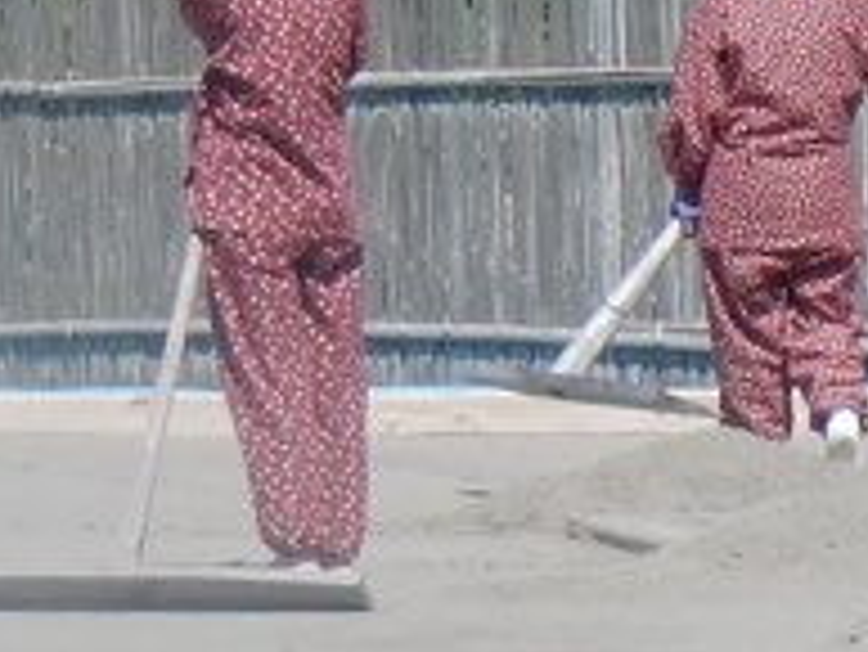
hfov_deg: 3.2
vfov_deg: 2.4
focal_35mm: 614
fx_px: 15406
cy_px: -378
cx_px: 1929
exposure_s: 1/640
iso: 125
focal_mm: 17.6
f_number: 5.3
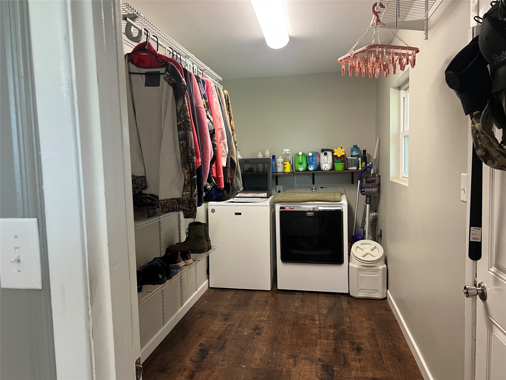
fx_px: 380
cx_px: 253
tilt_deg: -4.5
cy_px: 190
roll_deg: +1.9
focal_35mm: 26
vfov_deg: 53.1
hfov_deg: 67.3
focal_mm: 5.7
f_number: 1.5
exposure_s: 1/60
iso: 100
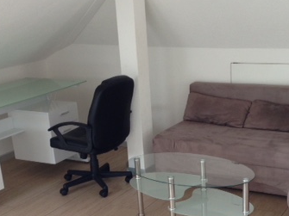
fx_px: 526
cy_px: 168
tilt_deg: -20.6
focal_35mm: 63
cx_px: 170
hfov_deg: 30.7
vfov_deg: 23.0
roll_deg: +2.9
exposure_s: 1/24
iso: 50
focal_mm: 4.12
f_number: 2.4
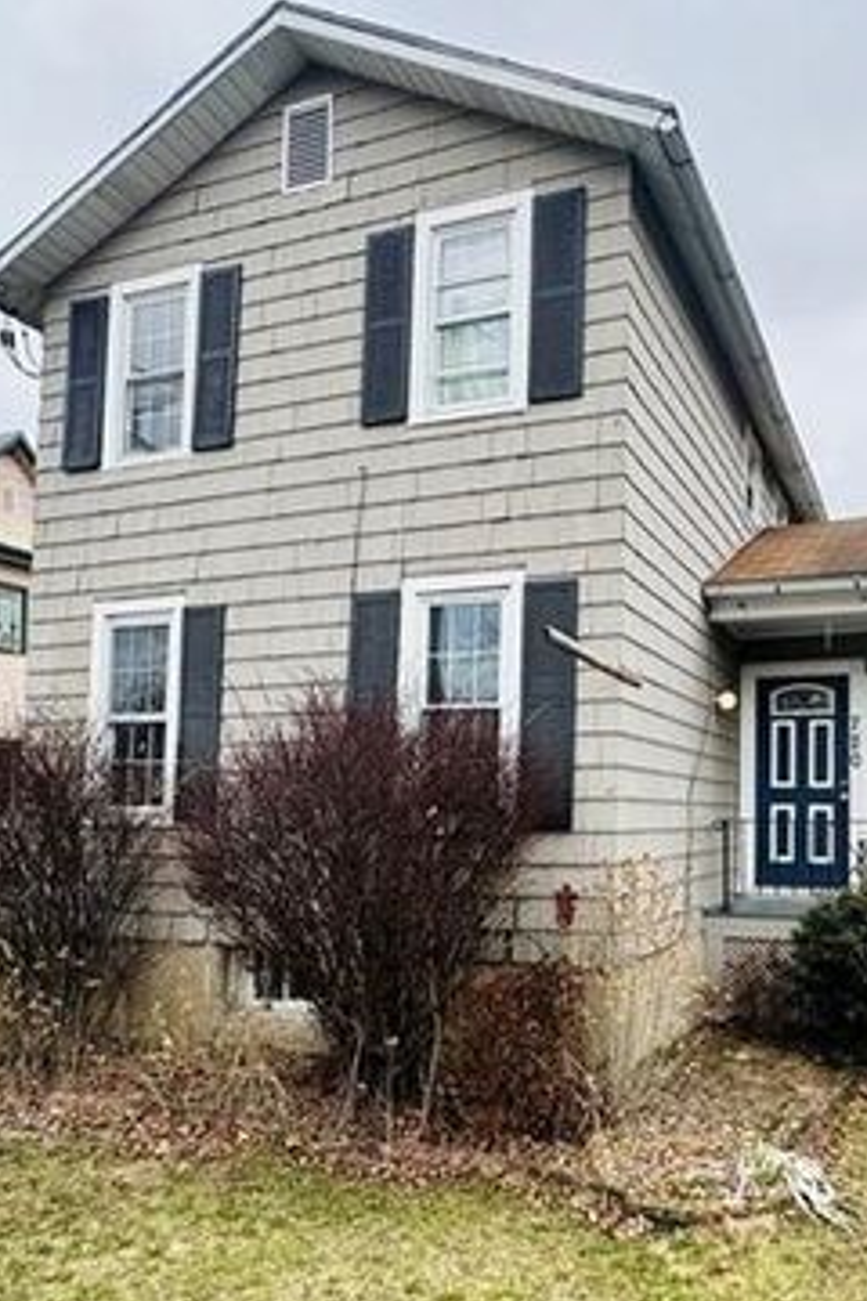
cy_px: 772
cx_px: 596
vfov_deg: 66.8
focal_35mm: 27
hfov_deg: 47.0
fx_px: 975
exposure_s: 1/339
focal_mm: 2.22
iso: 40
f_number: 2.2
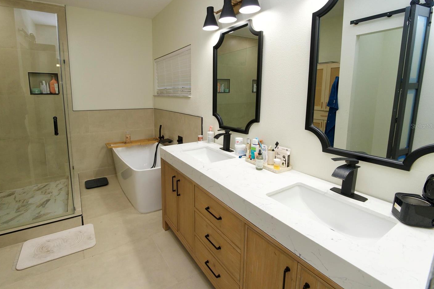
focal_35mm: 17
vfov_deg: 70.1
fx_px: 205
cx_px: 192
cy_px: 126
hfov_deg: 92.9
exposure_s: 1/160
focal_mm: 10
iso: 500
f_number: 4
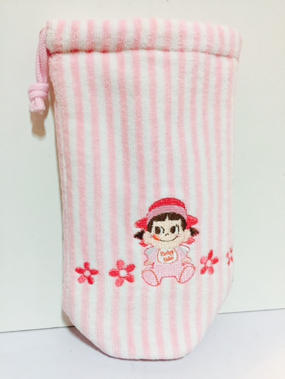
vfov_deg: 61.7
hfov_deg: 48.2
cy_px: 190
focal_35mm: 29
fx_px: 318
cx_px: 142
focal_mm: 4.15
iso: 64
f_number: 2.2
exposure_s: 1/33
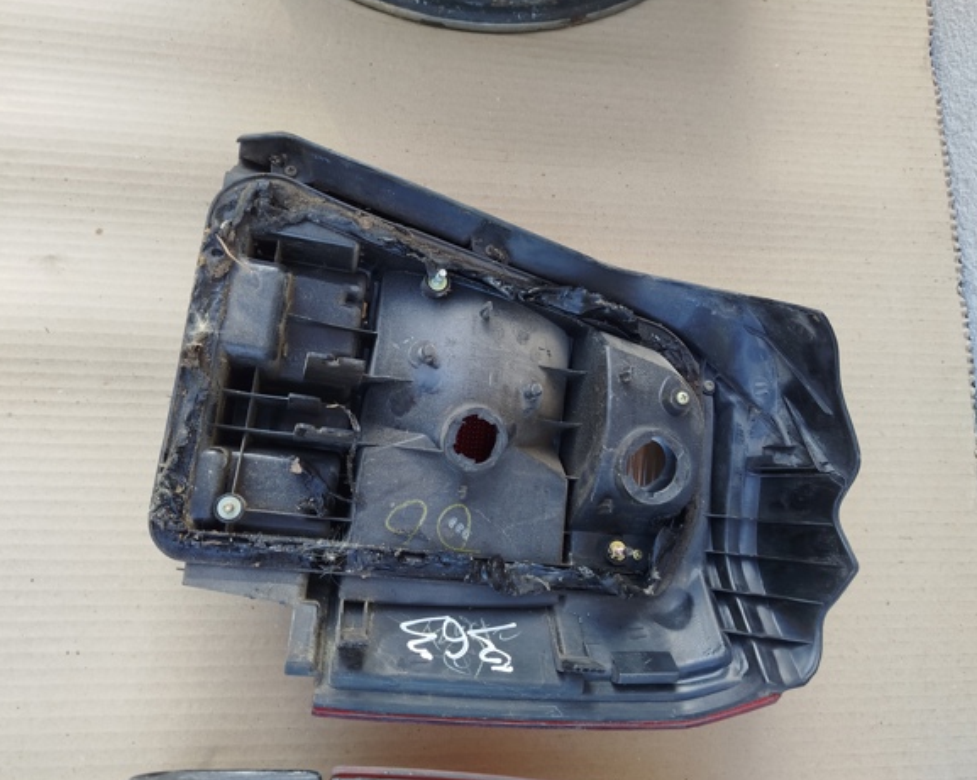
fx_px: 751
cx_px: 491
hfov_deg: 66.1
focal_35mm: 26
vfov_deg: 54.9
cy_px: 382
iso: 50
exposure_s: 1/100
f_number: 1.7
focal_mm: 5.31
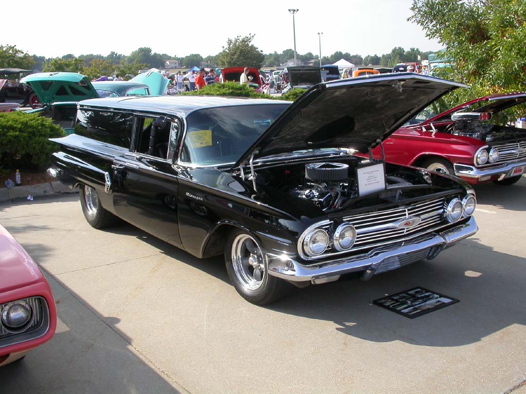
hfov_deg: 49.0
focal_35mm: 38
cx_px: 263
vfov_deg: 37.7
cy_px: 197
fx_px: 577
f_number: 6.7
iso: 100
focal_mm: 7.85
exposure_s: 1/206
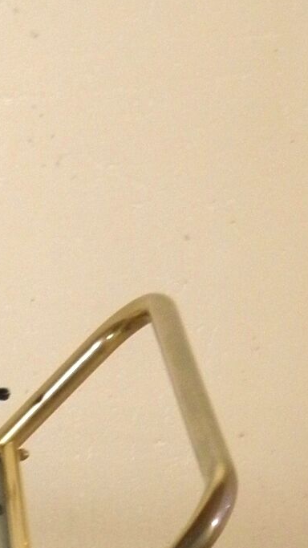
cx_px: -416
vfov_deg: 10.9
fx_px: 2789
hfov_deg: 6.1
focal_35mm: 192
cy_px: 791
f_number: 3.9
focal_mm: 8.6
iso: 200
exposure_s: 1/13
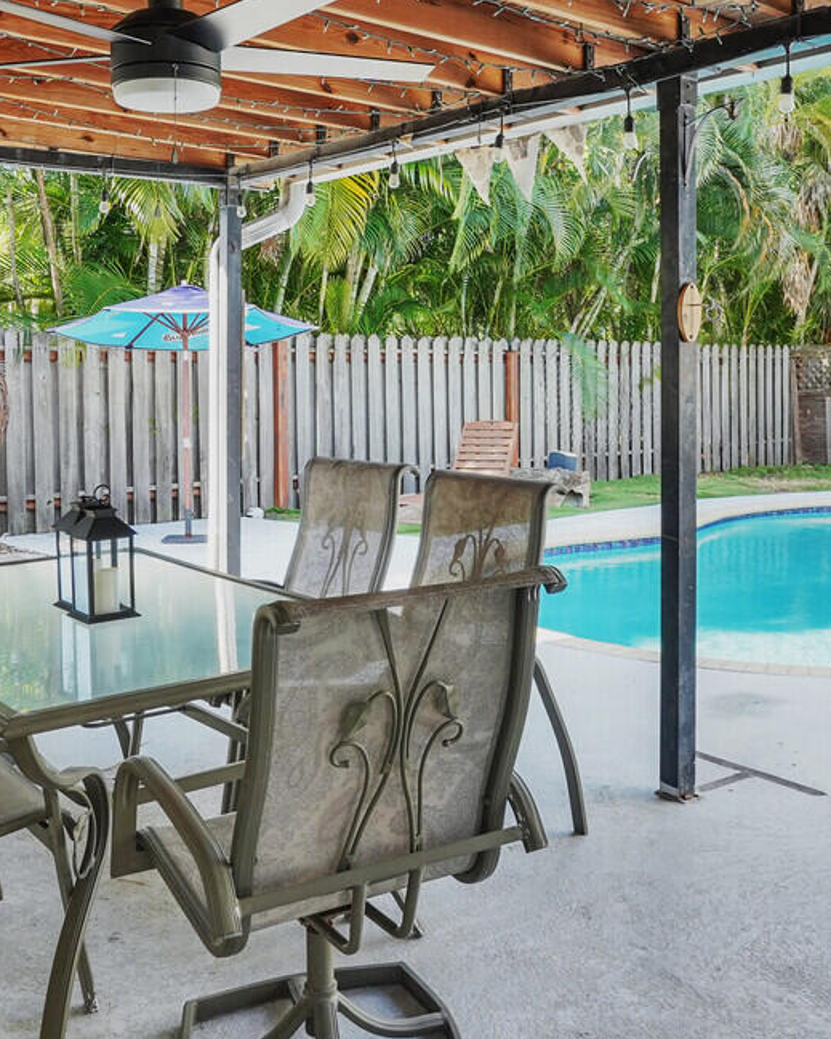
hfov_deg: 39.9
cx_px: 508
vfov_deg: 48.5
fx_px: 1138
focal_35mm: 37
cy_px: 375
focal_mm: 16
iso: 800
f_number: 8
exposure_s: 1/125
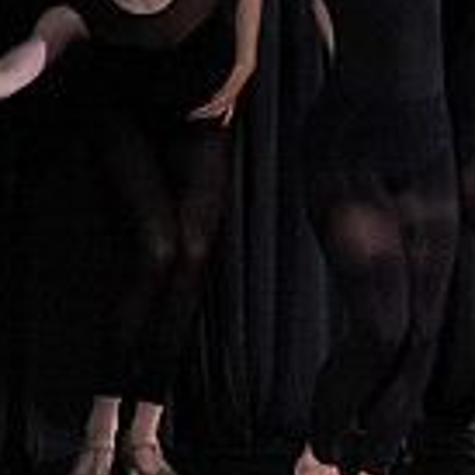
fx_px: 2267
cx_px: 760
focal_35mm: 146
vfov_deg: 11.9
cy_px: 109
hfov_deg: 11.4
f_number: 4.5
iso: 6400
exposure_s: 1/400
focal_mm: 28
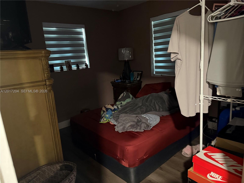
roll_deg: +4.7
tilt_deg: -12.3
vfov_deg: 56.8
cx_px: 122
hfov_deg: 71.6
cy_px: 92
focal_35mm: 24
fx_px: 169
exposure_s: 1/30
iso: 1250
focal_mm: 6.76
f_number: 1.78
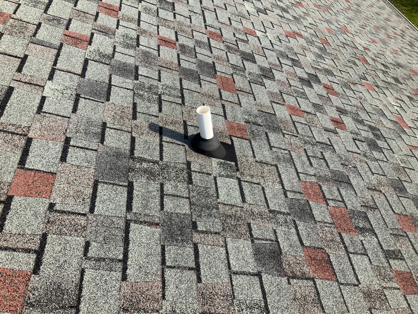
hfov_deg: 61.7
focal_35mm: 29
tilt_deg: -46.4
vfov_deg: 48.2
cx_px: 209
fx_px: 350
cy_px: 157
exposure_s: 1/842
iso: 16
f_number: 1.8
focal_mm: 3
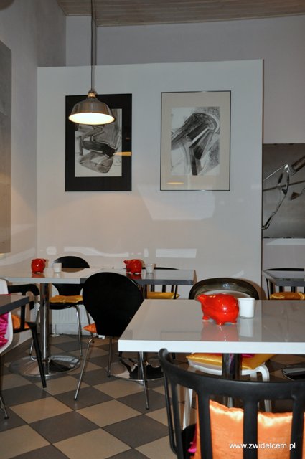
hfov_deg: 39.9
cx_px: 152
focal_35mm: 33
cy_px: 230
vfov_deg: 57.3
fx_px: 420
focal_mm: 22
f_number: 3.8
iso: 800
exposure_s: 1/60
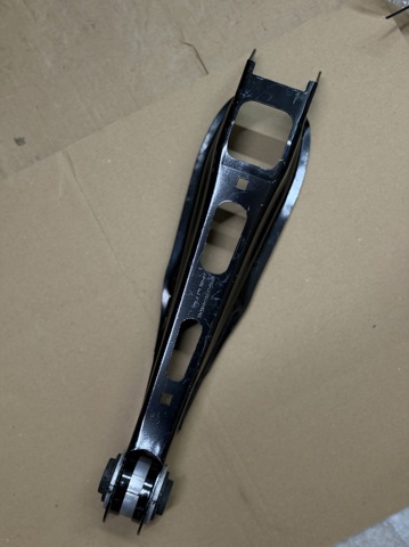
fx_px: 758
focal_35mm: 48
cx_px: 204
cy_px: 274
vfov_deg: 39.7
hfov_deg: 30.2
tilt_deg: -86.9
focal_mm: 6.76
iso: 320
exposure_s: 1/33
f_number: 1.78
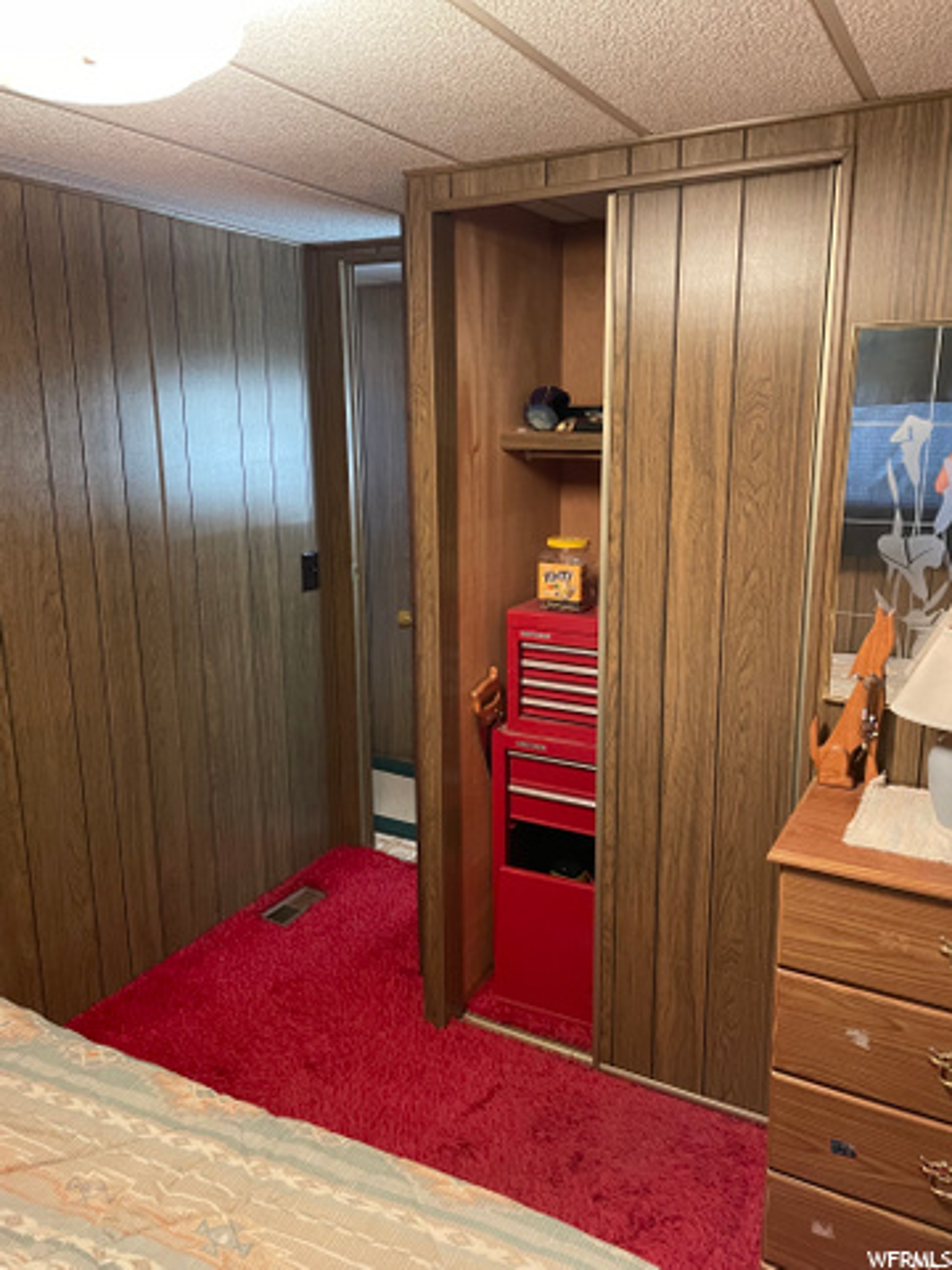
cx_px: 476
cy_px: 635
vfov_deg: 67.3
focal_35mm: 26
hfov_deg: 53.1
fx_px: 953
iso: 500
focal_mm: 4.2
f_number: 1.6
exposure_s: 1/40
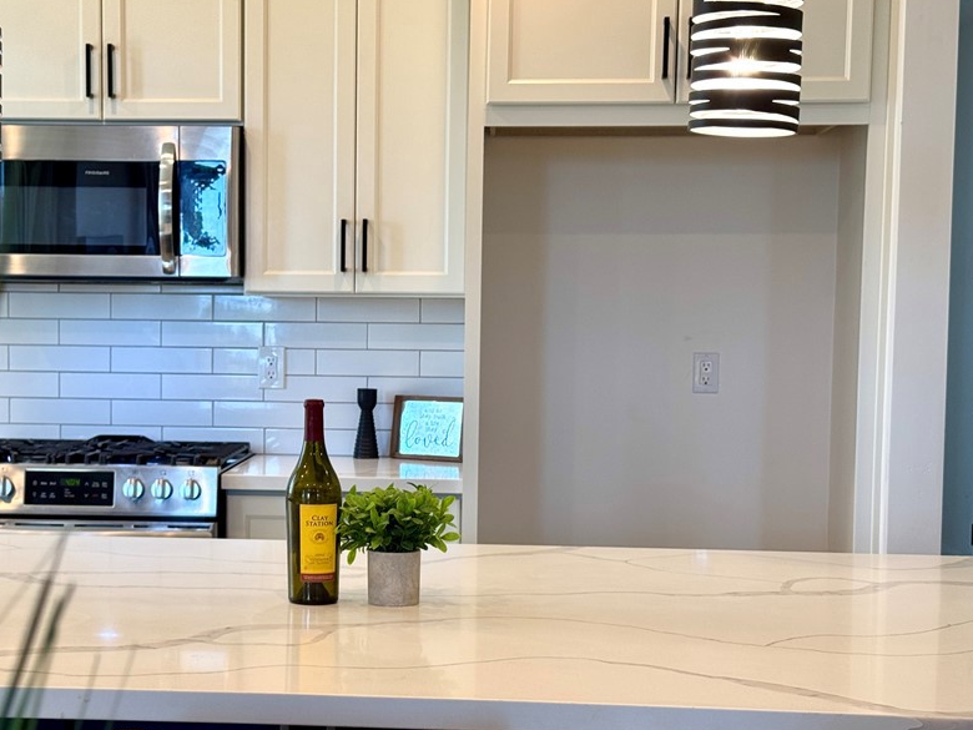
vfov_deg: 23.3
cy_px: 424
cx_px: 353
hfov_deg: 30.6
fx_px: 1771
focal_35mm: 63
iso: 80
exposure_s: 1/120
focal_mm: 6.76
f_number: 1.78
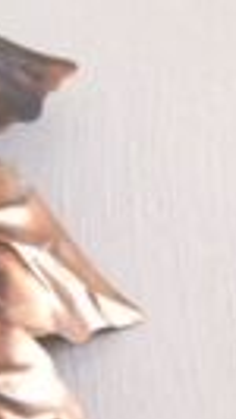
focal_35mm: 152
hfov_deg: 6.8
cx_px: -604
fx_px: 1688
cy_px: 394
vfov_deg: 14.0
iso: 200
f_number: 2.2
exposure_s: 1/33
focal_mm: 4.15
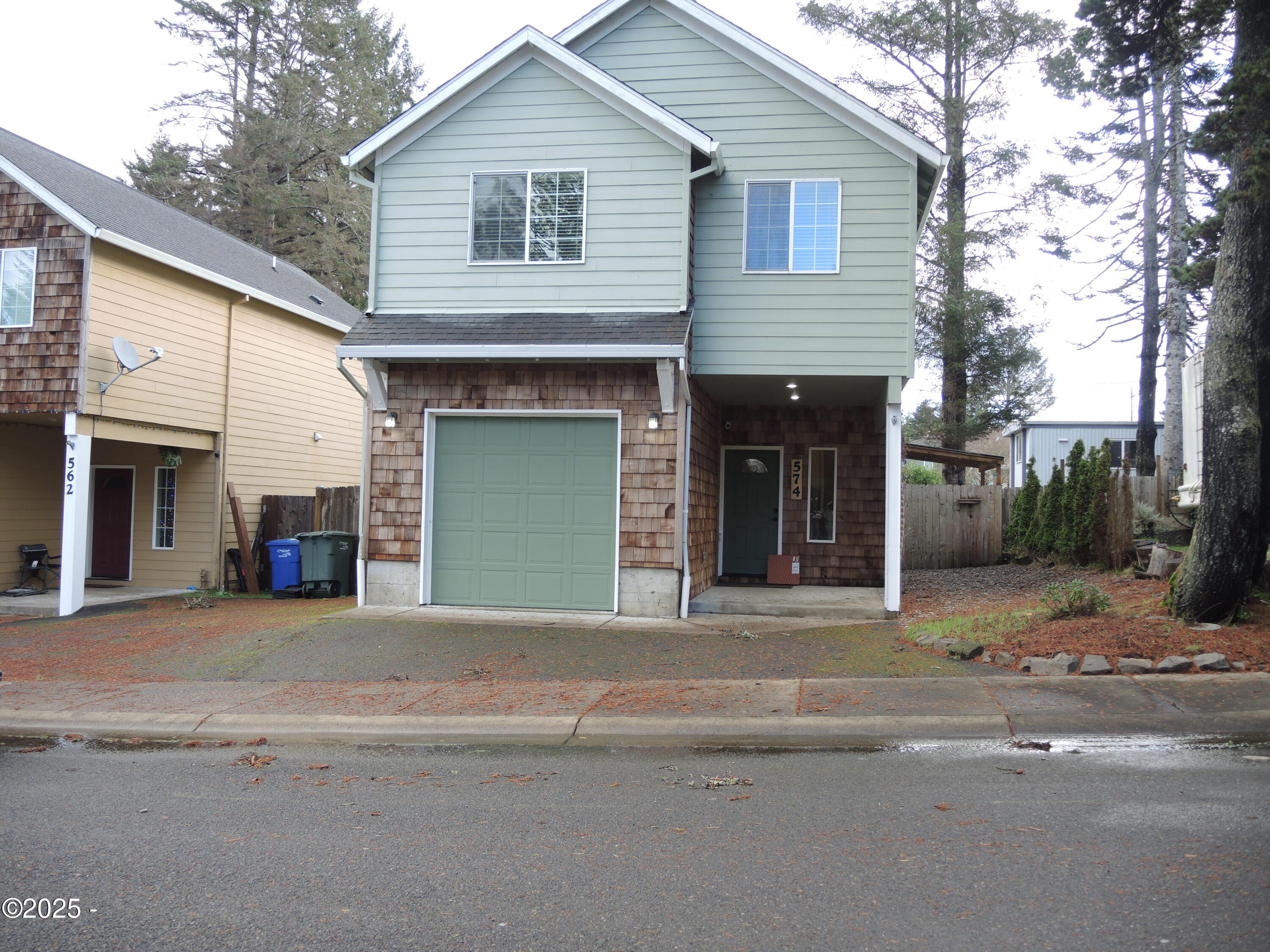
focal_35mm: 28
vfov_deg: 49.7
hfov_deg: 63.4
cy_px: 476
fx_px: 1027
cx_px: 635
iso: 80
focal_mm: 6
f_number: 2.2
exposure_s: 1/160
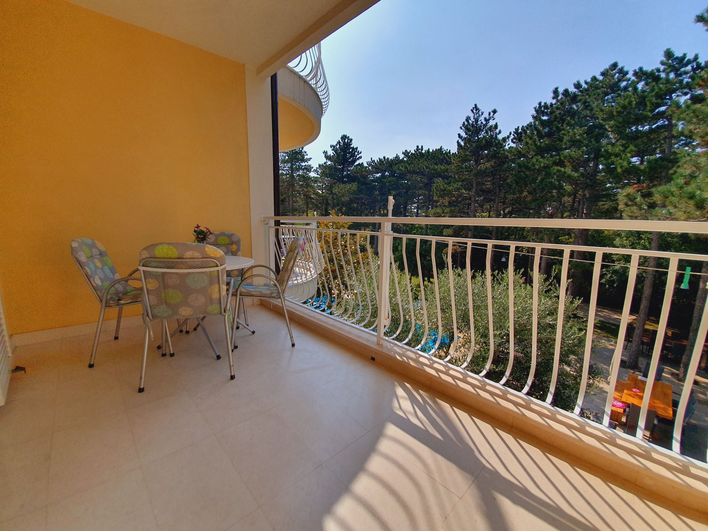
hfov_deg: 106.2
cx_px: 354
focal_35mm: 13
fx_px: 266
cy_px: 266
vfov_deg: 89.9
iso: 50
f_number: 2.2
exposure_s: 1/1592
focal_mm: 1.8
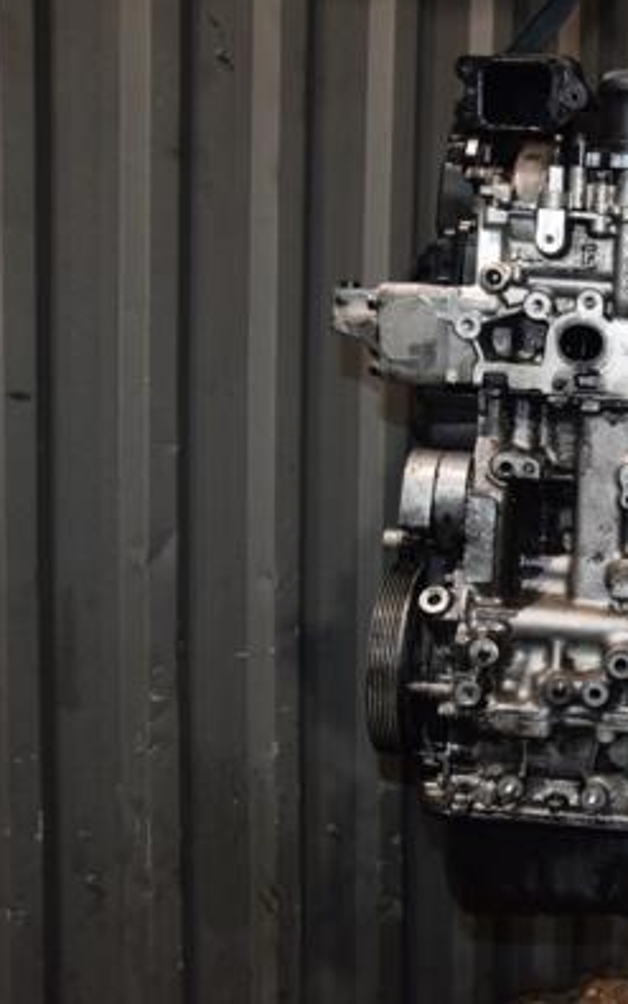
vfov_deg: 41.2
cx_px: 692
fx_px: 1335
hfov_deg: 24.7
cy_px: 498
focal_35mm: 49
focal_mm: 21
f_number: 5
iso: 800
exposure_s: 1/60
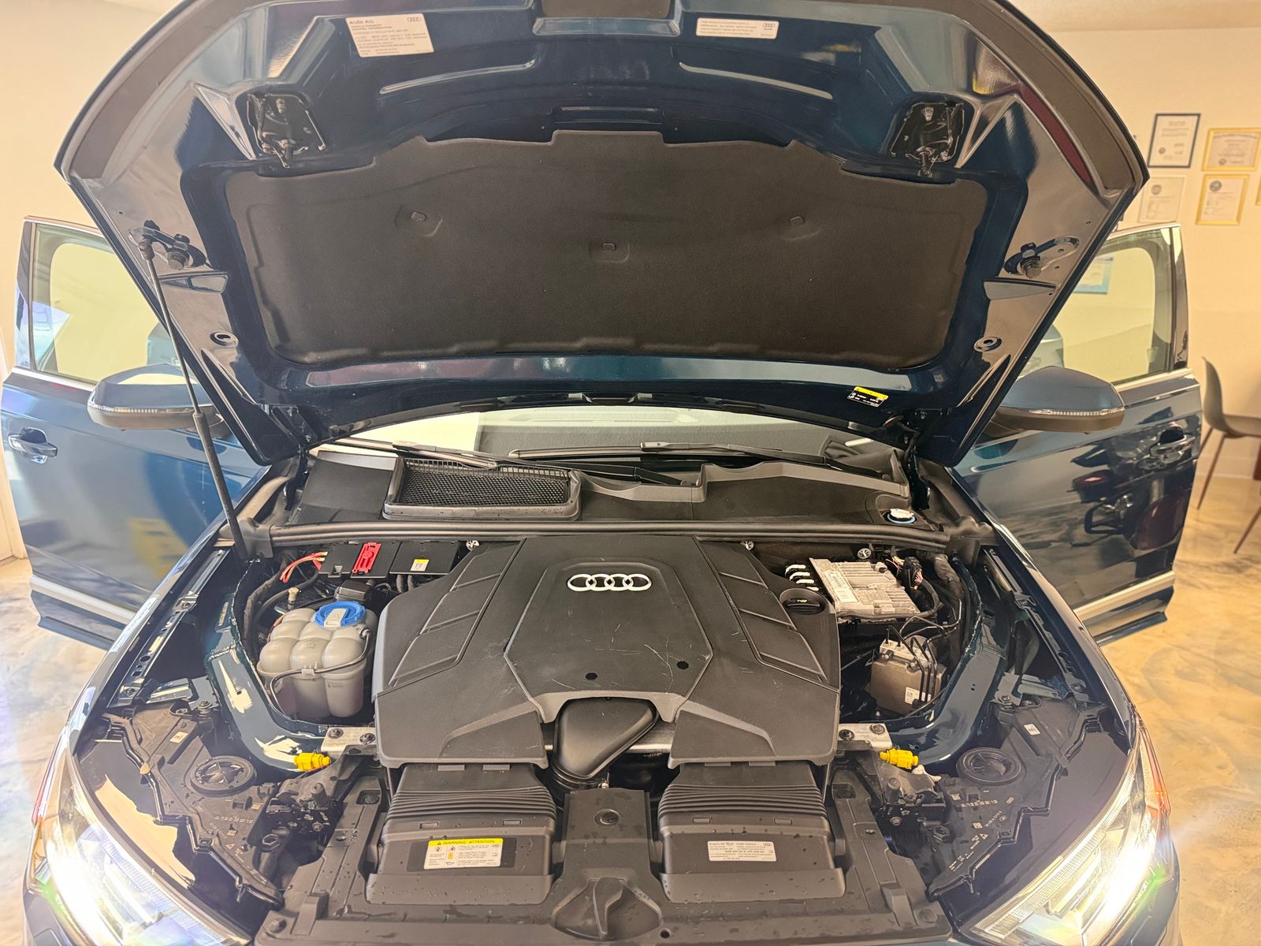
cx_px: 630
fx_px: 874
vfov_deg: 56.8
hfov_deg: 71.6
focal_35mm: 24
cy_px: 473
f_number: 1.78
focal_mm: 6.76
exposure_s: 1/60
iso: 640
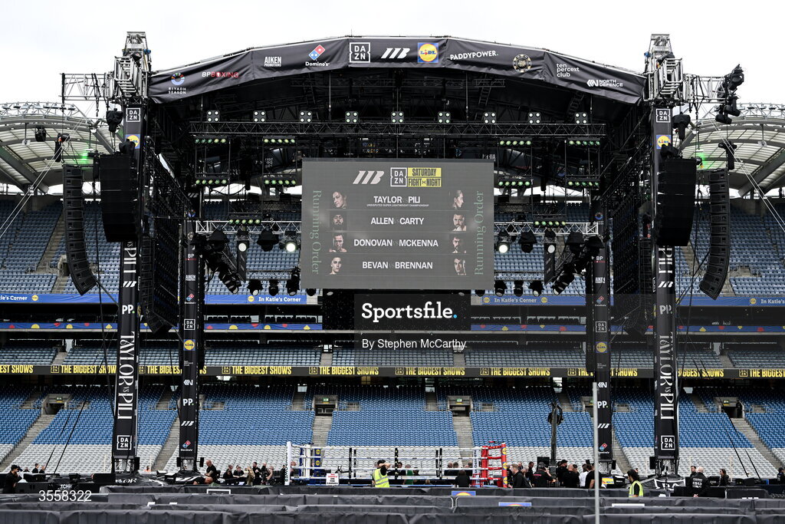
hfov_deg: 28.8
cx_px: 392
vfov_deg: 19.5
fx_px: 1526
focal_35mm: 70
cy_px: 262
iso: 160
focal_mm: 70
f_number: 4
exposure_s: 1/640
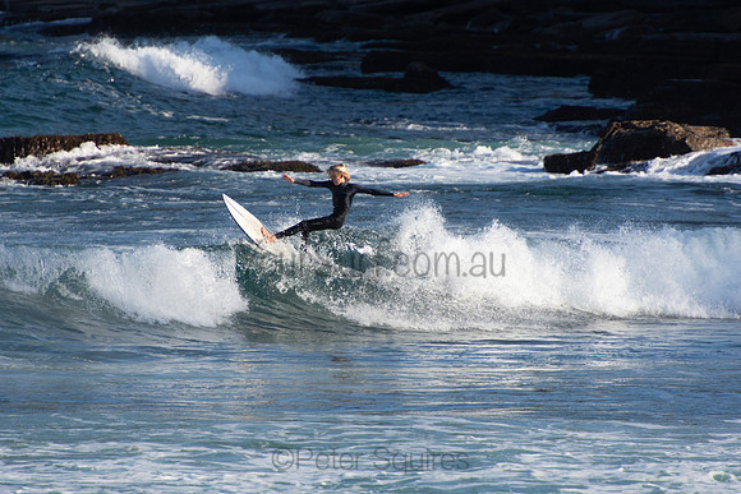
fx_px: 12352
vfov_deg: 2.3
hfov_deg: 3.4
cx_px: 370
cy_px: 247
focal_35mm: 600
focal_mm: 400
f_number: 5.6
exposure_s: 1/1000
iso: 280
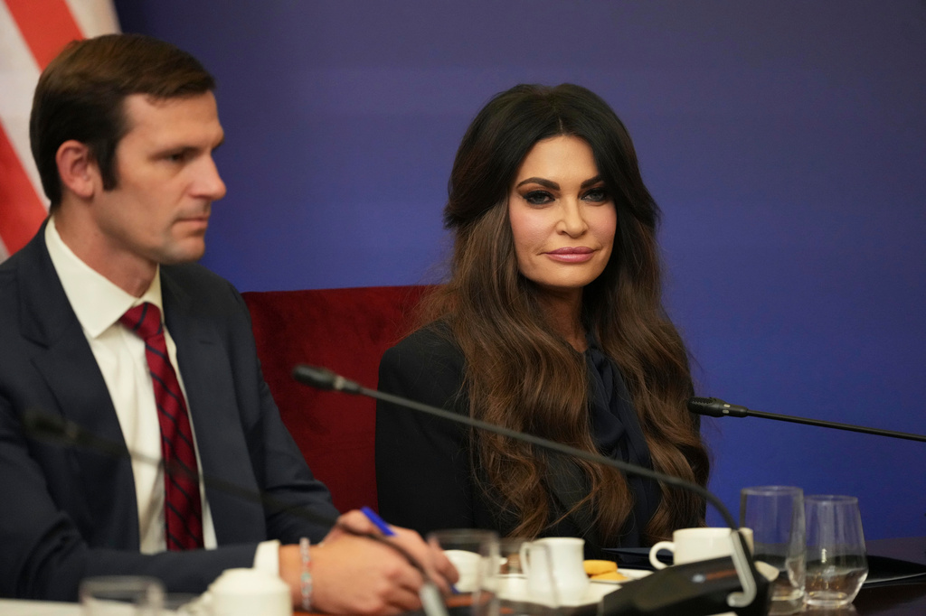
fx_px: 5142
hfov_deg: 10.3
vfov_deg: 6.9
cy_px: 308
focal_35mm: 200
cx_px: 463
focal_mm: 200
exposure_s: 1/500
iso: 6400
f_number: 2.8
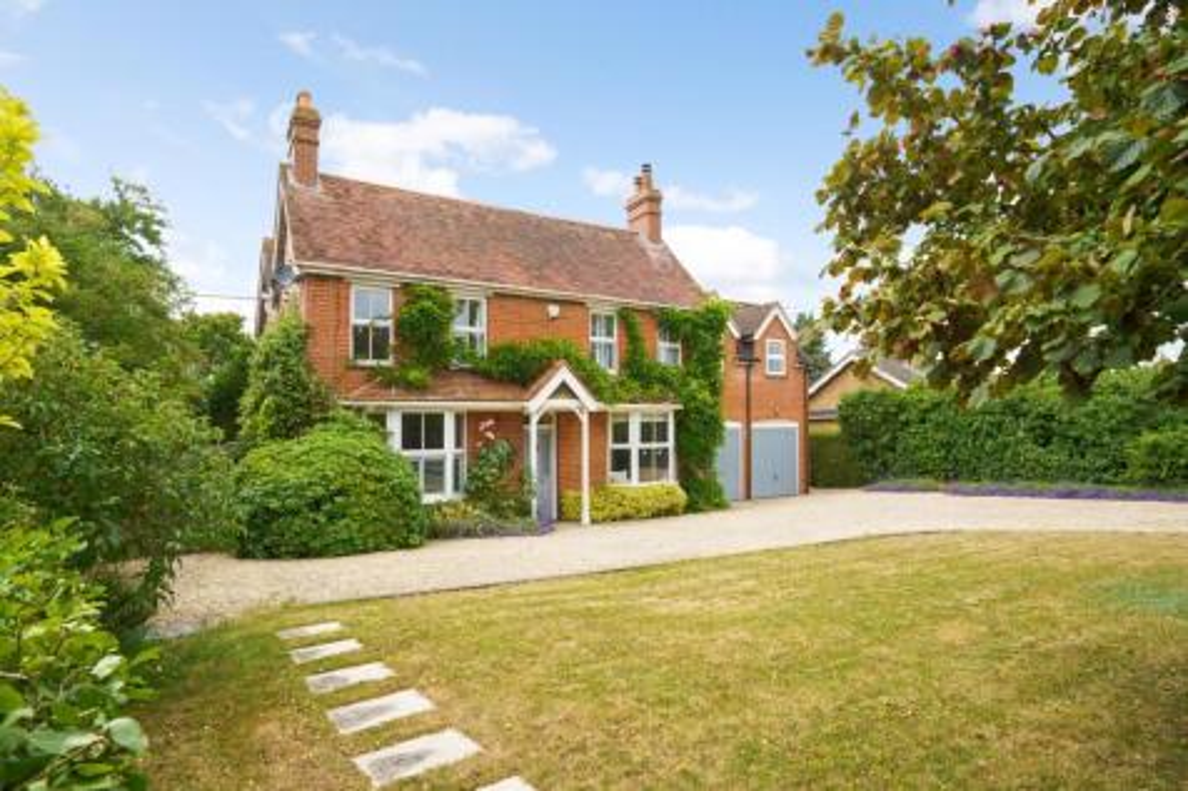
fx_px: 594
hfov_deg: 90.0
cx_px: 594
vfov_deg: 67.3
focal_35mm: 18
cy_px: 396
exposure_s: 1/125
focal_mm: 18
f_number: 13
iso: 250
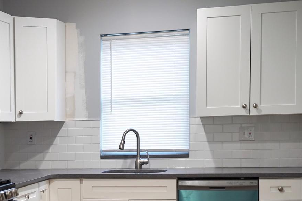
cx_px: 65
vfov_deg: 16.3
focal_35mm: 82
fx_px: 688
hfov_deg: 24.4
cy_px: 208
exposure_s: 1/40
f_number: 2.8
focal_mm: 35
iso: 400
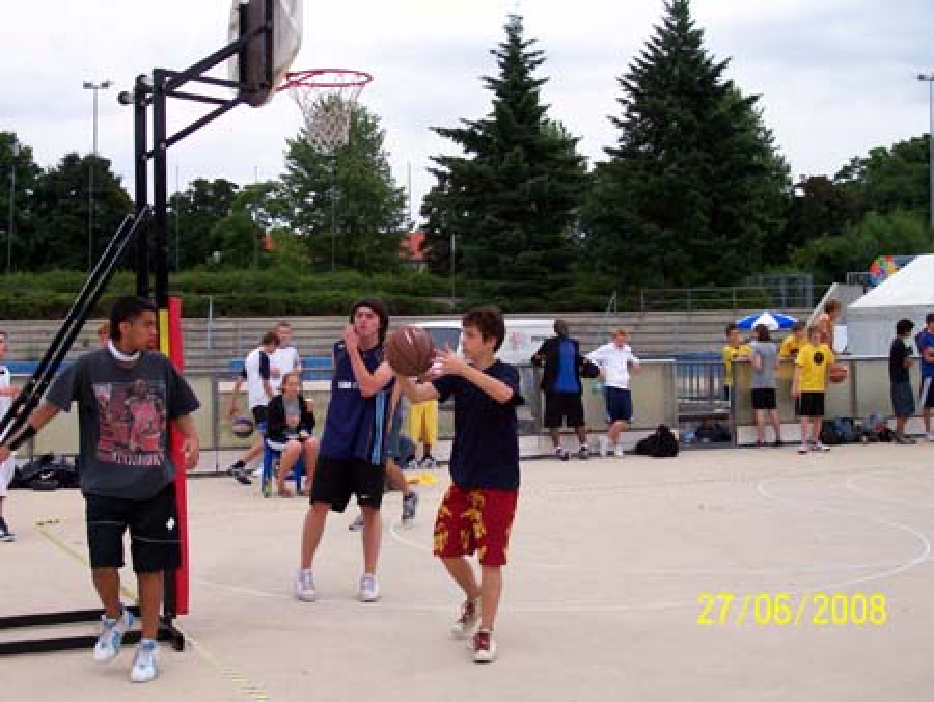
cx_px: 467
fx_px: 1431
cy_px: 351
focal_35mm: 53
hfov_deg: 36.2
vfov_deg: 27.5
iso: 80
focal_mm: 8.7
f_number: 3.2
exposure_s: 1/473
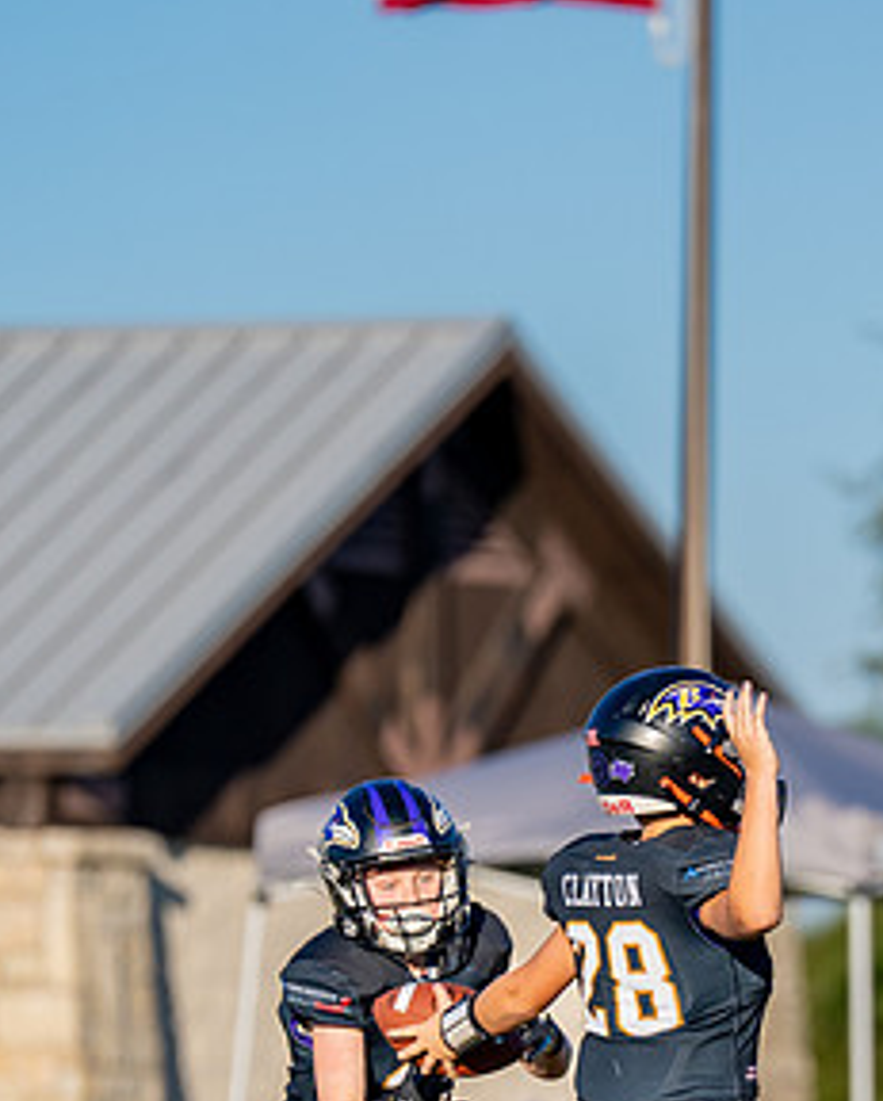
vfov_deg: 3.6
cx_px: 790
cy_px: 942
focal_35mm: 539
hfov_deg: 2.9
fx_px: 17579
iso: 160
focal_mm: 200
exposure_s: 1/3200
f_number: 2.8
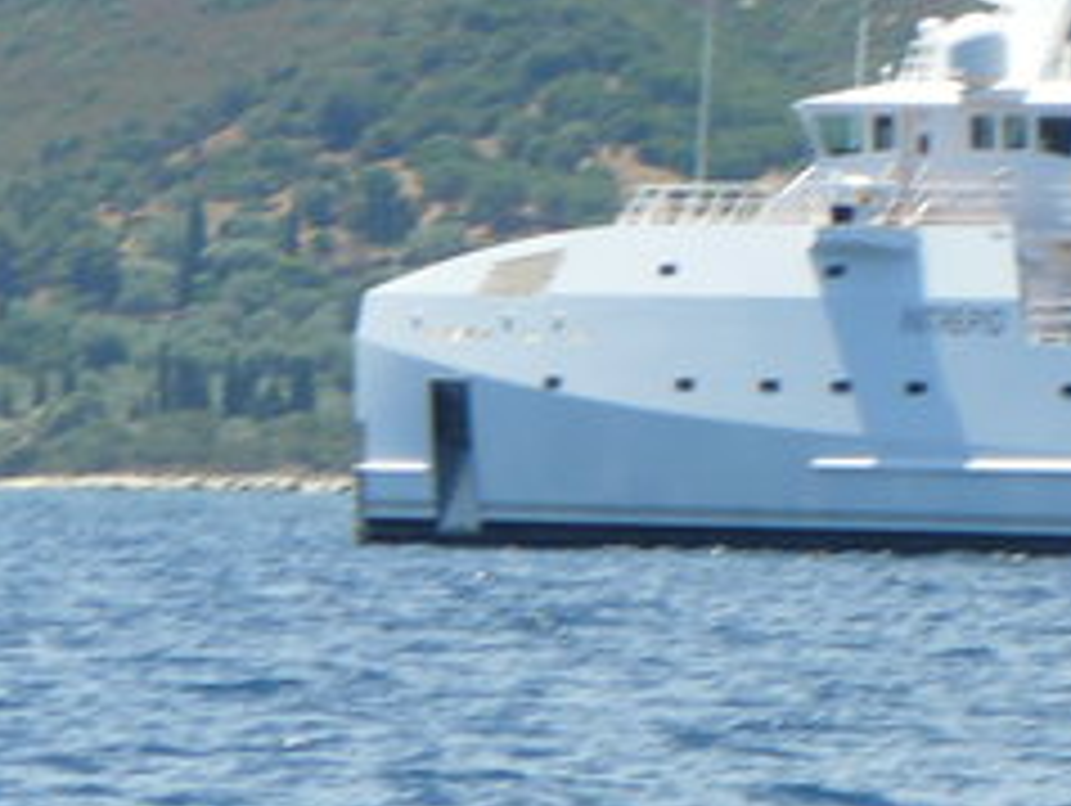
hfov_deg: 3.4
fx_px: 18025
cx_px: 1494
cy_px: 25
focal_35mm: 582
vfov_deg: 2.6
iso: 100
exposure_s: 1/320
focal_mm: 32.9
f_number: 5.6
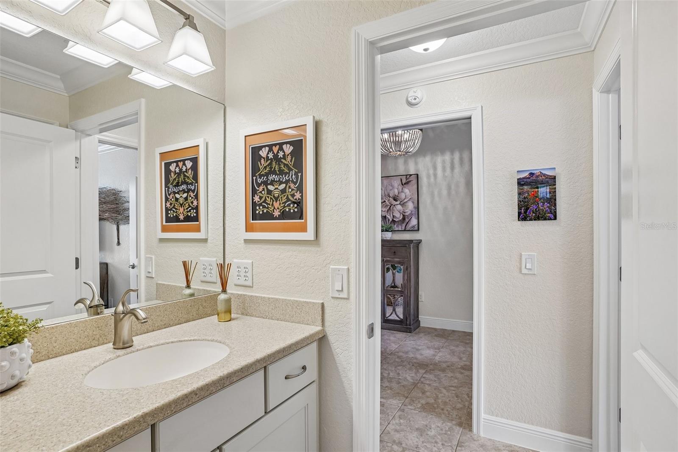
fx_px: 320
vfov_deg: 70.4
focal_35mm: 17
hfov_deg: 93.3
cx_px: 339
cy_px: 226
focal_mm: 17
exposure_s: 1/30
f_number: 8
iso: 400
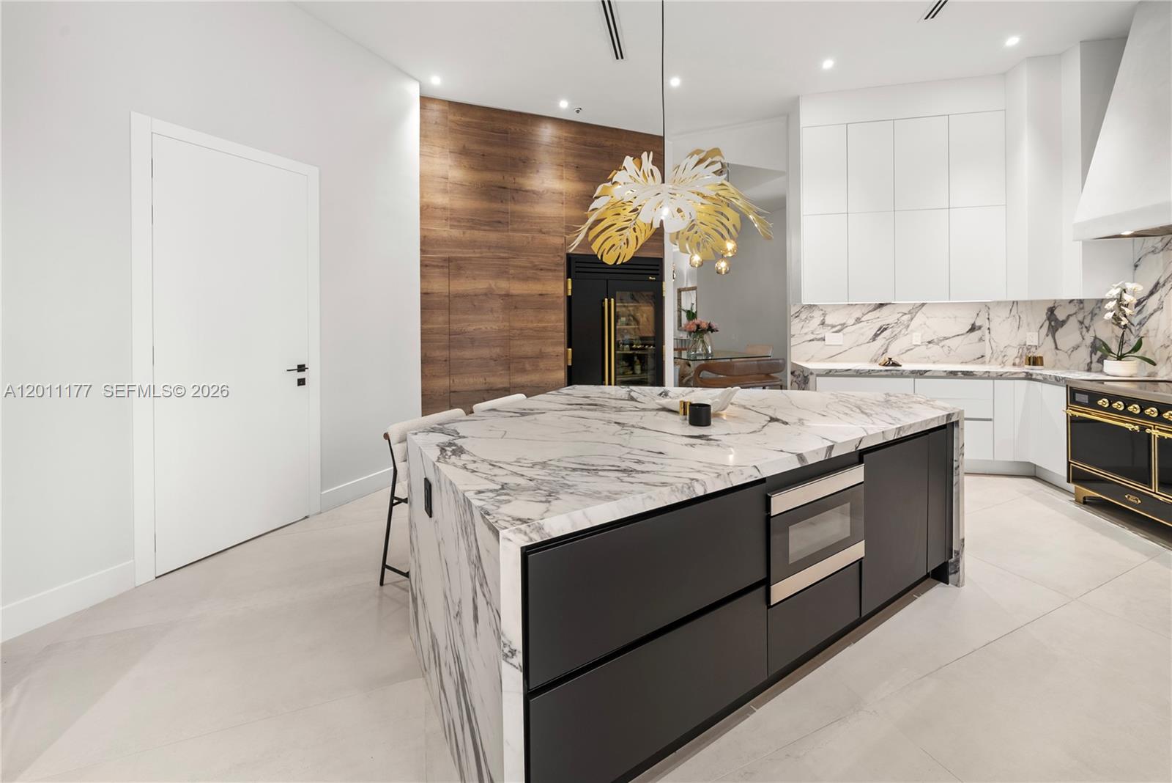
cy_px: 392
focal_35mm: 12
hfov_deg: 112.6
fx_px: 391
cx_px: 586
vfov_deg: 90.1
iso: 400
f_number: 8
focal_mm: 12
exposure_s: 1/2.5
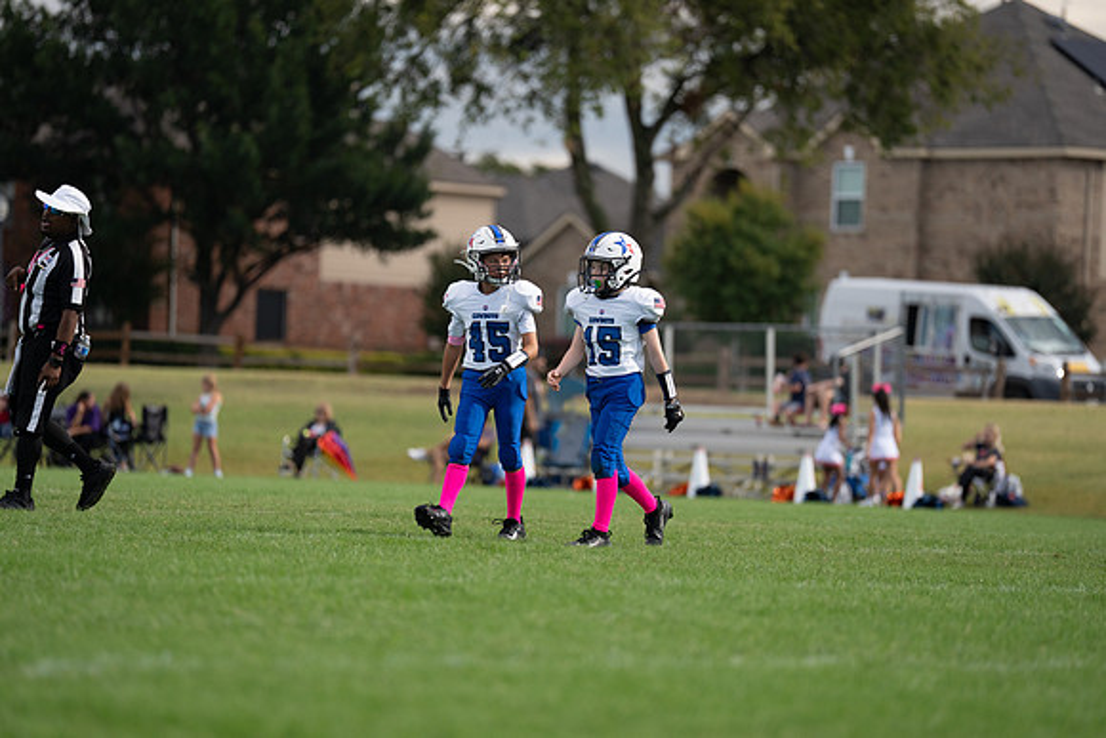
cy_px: 369
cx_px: 553
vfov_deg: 6.9
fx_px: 6146
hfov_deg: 10.3
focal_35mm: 200
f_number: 2.8
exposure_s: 1/4000
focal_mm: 200
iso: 500
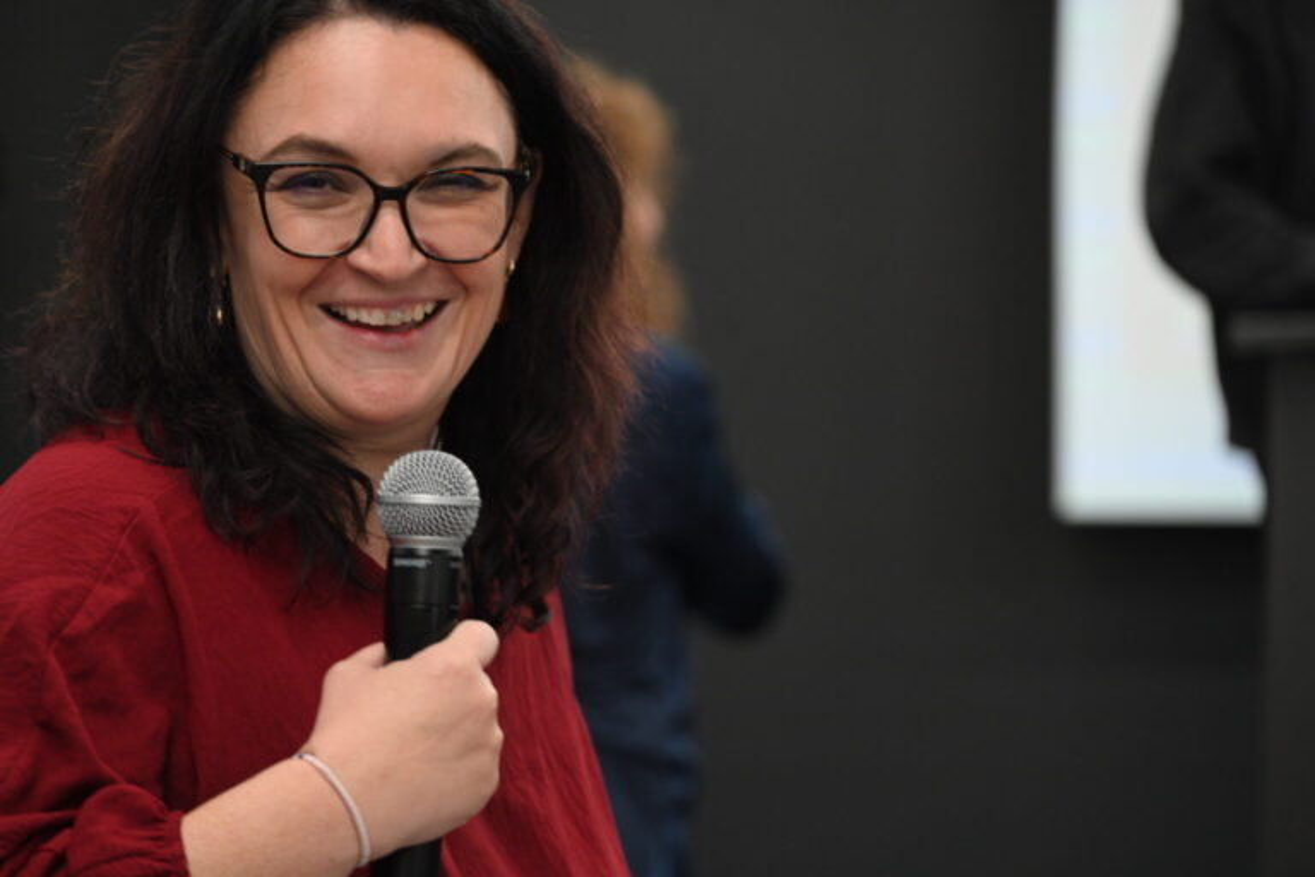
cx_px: 658
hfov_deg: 17.1
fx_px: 4383
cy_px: 438
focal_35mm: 120
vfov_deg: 11.4
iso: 1600
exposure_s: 1/125
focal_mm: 120
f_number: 4
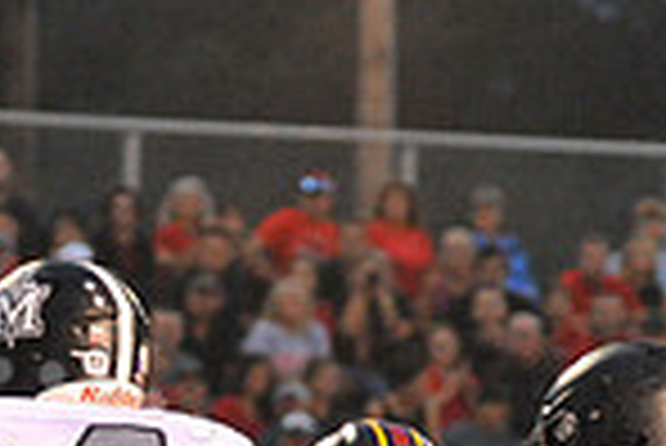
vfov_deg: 1.8
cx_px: -9
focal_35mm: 783
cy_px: 784
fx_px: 14499
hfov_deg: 2.6
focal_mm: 200
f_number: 5.6
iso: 6400
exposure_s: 1/200
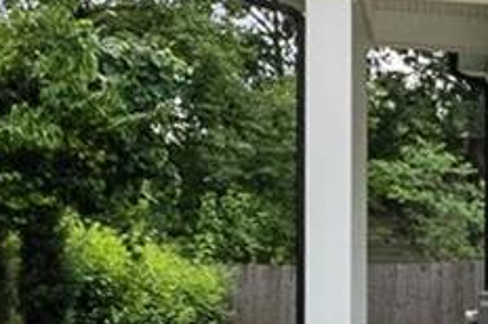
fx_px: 1679
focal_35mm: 124
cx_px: 1218
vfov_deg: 11.0
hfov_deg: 12.5
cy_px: 84
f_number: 8
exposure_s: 1/1250
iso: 400
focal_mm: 9
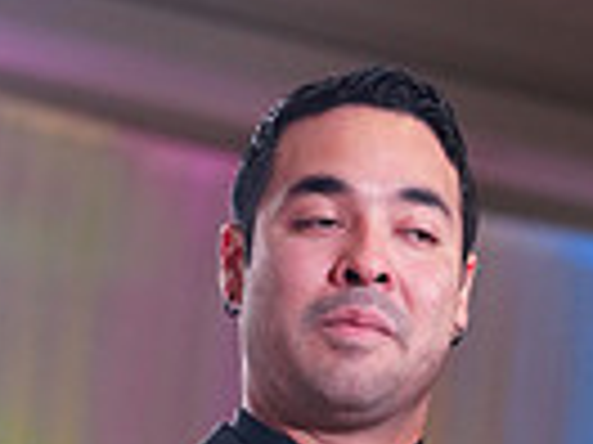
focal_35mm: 296
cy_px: 1076
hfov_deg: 6.7
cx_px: 582
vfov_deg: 4.9
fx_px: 5071
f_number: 2.8
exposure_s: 1/500
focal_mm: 70
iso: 2000
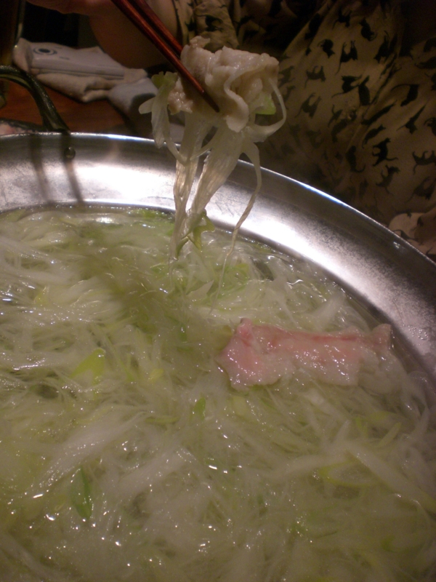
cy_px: 291
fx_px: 638
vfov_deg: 49.0
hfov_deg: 37.7
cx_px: 218
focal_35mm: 38
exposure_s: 1/80
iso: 200
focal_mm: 6.3
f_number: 3.1
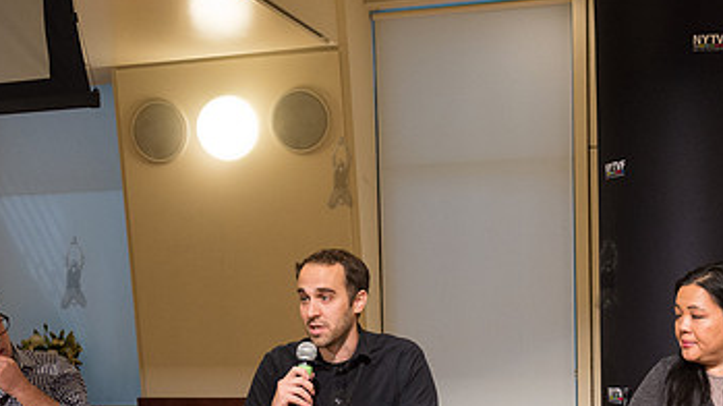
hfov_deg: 34.4
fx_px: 1169
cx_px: 340
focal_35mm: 61
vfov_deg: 19.3
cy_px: 372
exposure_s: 1/640
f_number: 3.5
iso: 3200
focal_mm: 35
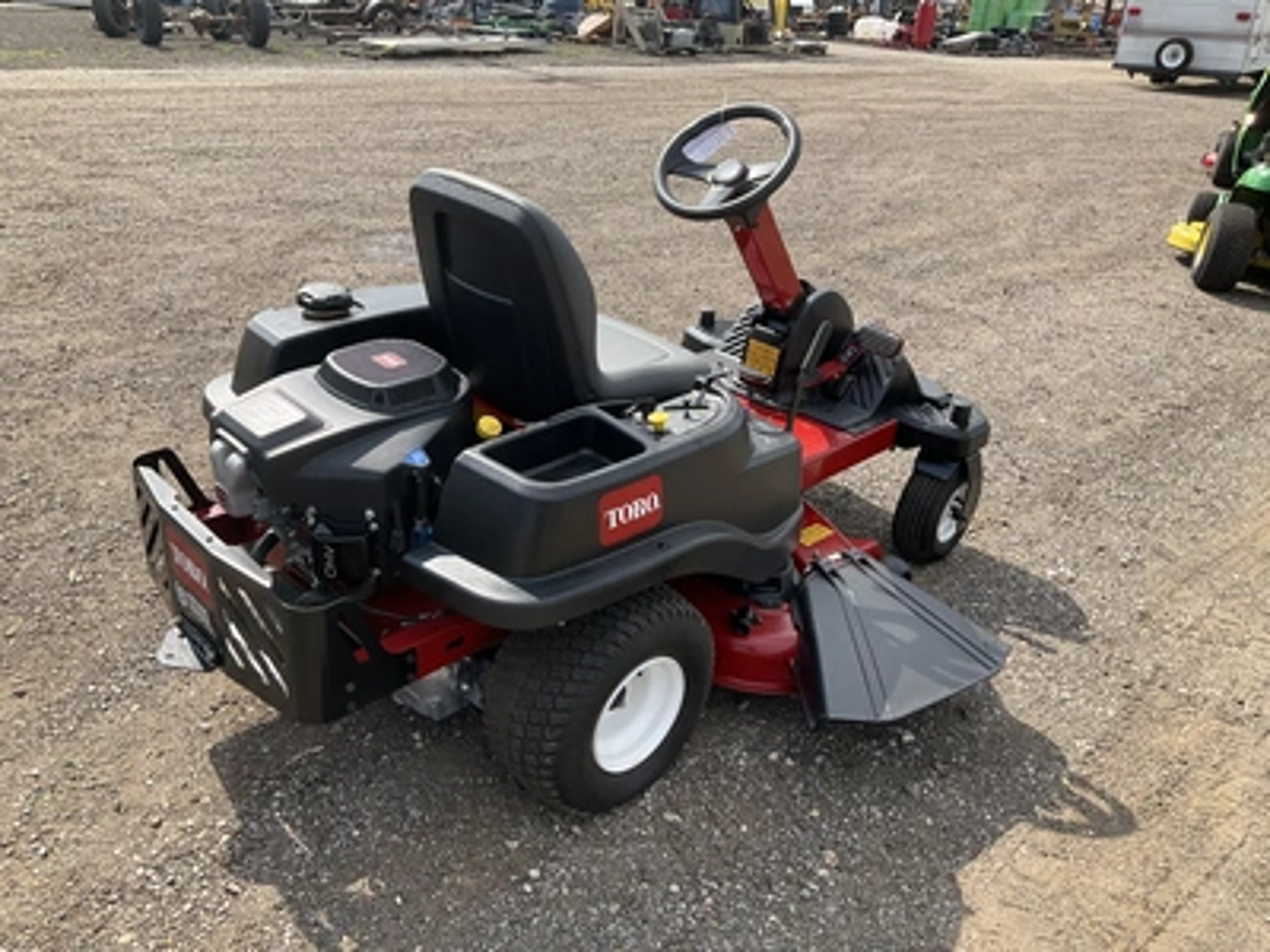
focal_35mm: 29
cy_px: 476
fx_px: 1064
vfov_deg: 48.2
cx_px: 635
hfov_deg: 61.7
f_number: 1.8
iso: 25
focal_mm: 3
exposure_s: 1/944
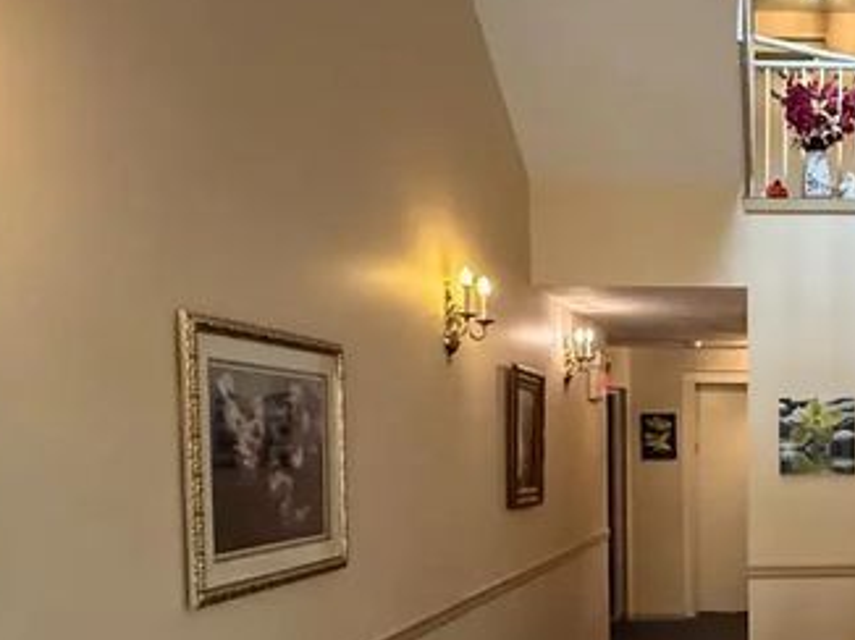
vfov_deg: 31.8
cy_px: 527
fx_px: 1086
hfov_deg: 38.5
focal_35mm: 44
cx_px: 842
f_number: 2.2
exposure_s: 1/60
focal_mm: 2.22
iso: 800
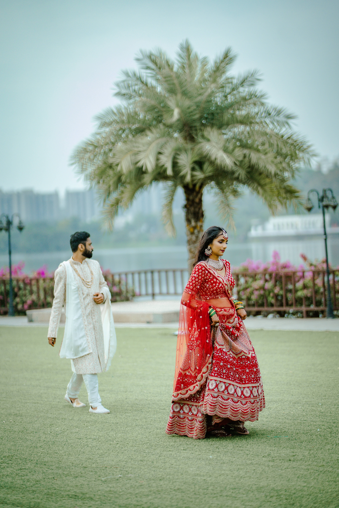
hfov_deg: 16.1
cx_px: 170
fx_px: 1201
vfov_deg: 23.9
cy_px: 254
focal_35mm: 85
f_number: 1.4
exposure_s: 1/2500
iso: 1600
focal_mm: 85
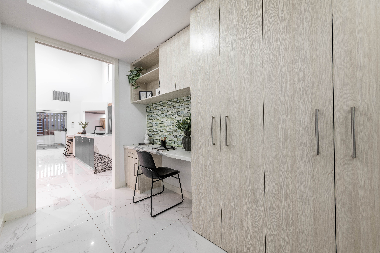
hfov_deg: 104.3
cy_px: 126
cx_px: 190
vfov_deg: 81.2
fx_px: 148
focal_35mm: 14
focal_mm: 14
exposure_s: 1/5
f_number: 6.3
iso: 160
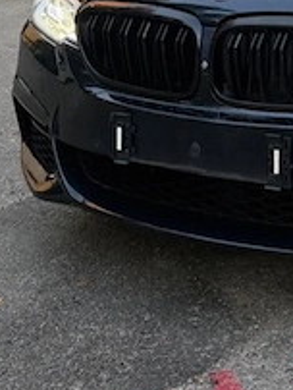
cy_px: -203
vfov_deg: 18.2
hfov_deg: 14.6
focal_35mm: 95
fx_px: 1070
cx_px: 430
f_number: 1.78
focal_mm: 6.76
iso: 250
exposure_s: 1/251
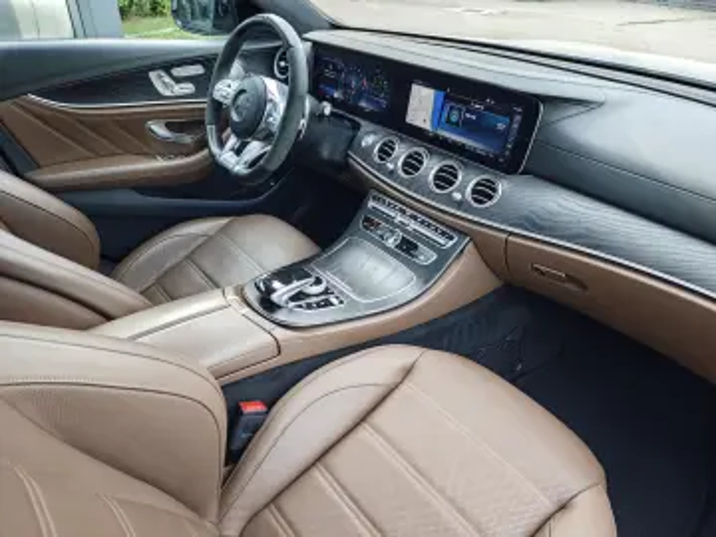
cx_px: 358
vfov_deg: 58.9
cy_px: 268
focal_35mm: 23
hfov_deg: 73.9
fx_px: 476
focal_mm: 6.55
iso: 250
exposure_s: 1/101
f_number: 1.6
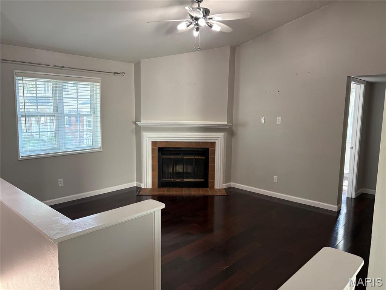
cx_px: 193
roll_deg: -0.6
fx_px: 290
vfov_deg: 53.1
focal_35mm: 26
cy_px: 145
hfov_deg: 67.3
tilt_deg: -7.0
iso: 100
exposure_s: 1/60
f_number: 1.6
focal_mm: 5.96
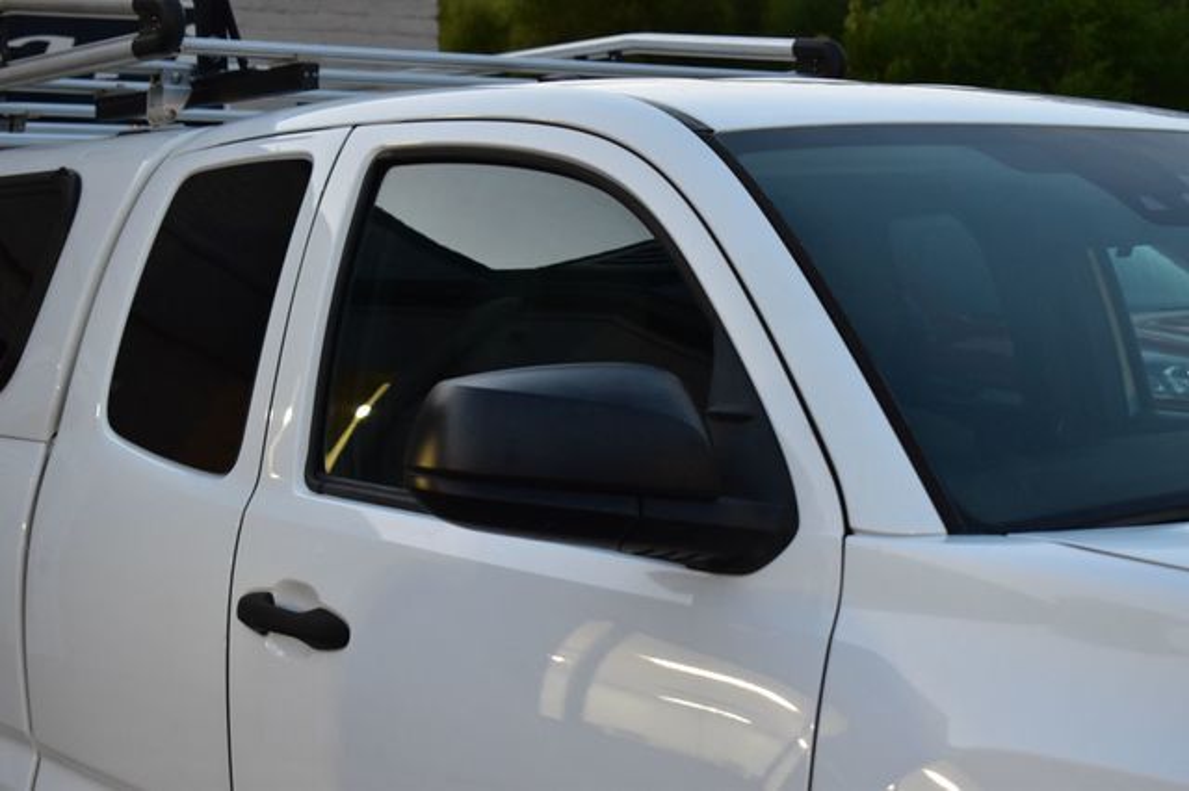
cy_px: 396
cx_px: 594
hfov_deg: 31.9
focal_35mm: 63
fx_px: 2080
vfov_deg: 21.5
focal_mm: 42
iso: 1400
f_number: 6.3
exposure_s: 1/15
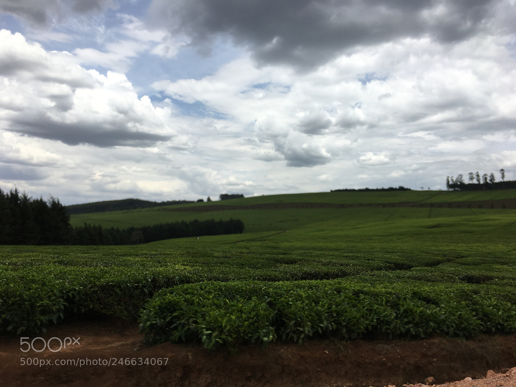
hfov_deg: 61.7
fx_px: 432
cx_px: 258
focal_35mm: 29
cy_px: 194
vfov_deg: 48.2
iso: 25
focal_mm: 4.15
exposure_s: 1/2137
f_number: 2.2
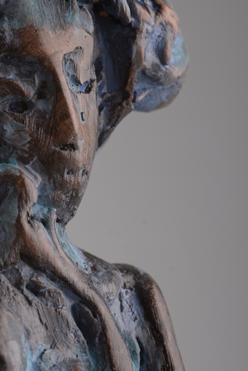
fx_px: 990
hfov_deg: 14.1
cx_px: 16
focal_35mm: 96
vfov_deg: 21.2
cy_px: 200
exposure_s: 1/160
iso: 200
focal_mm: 50
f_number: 10
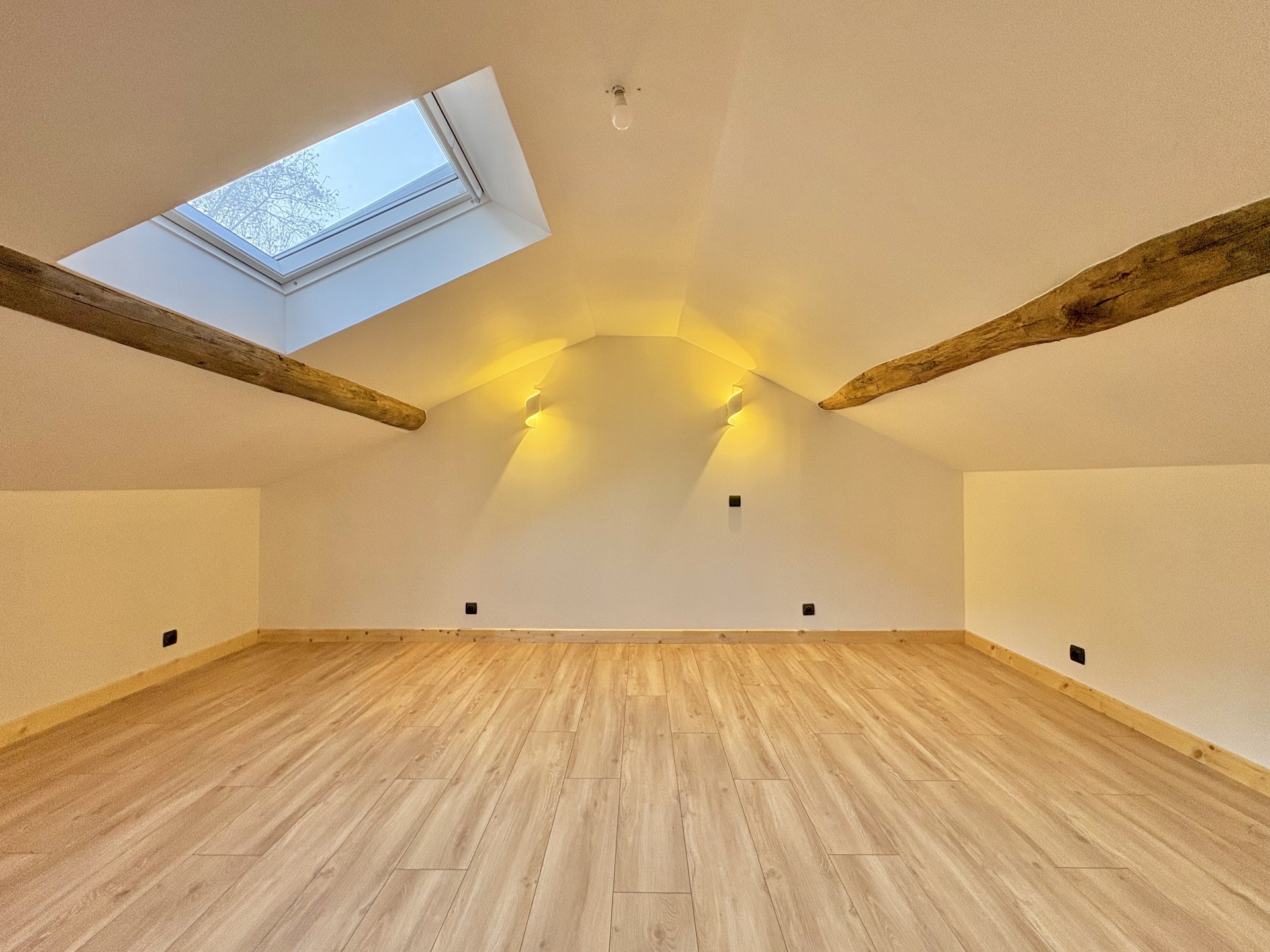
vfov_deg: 85.7
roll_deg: +0.2
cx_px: 635
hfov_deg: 102.1
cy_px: 476
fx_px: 514
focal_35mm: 14
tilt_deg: +0.5
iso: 200
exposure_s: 1/100
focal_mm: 2.22
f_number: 2.2
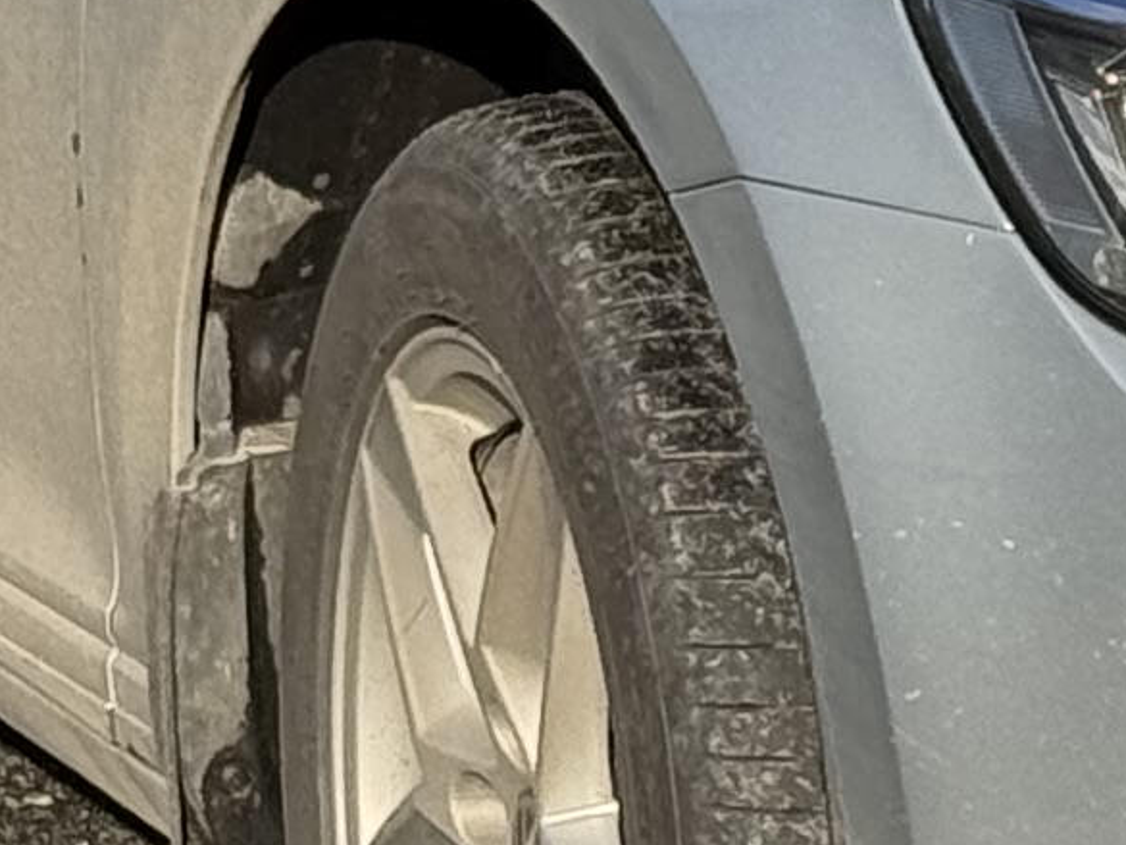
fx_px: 10769
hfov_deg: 5.9
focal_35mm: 331
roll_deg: +2.3
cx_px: 2013
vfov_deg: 4.5
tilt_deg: -4.8
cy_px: -581
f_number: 1.78
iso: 64
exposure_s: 1/3425
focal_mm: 6.76
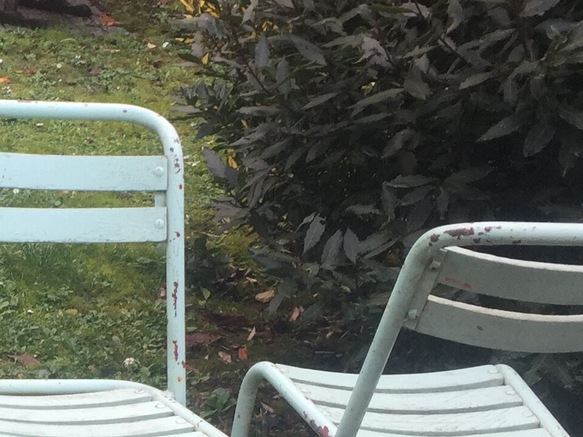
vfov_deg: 14.9
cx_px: -90
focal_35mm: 98
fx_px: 1650
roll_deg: -3.9
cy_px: 400
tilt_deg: -23.0
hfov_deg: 19.1
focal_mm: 4.15
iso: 32
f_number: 2.2
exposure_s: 1/50
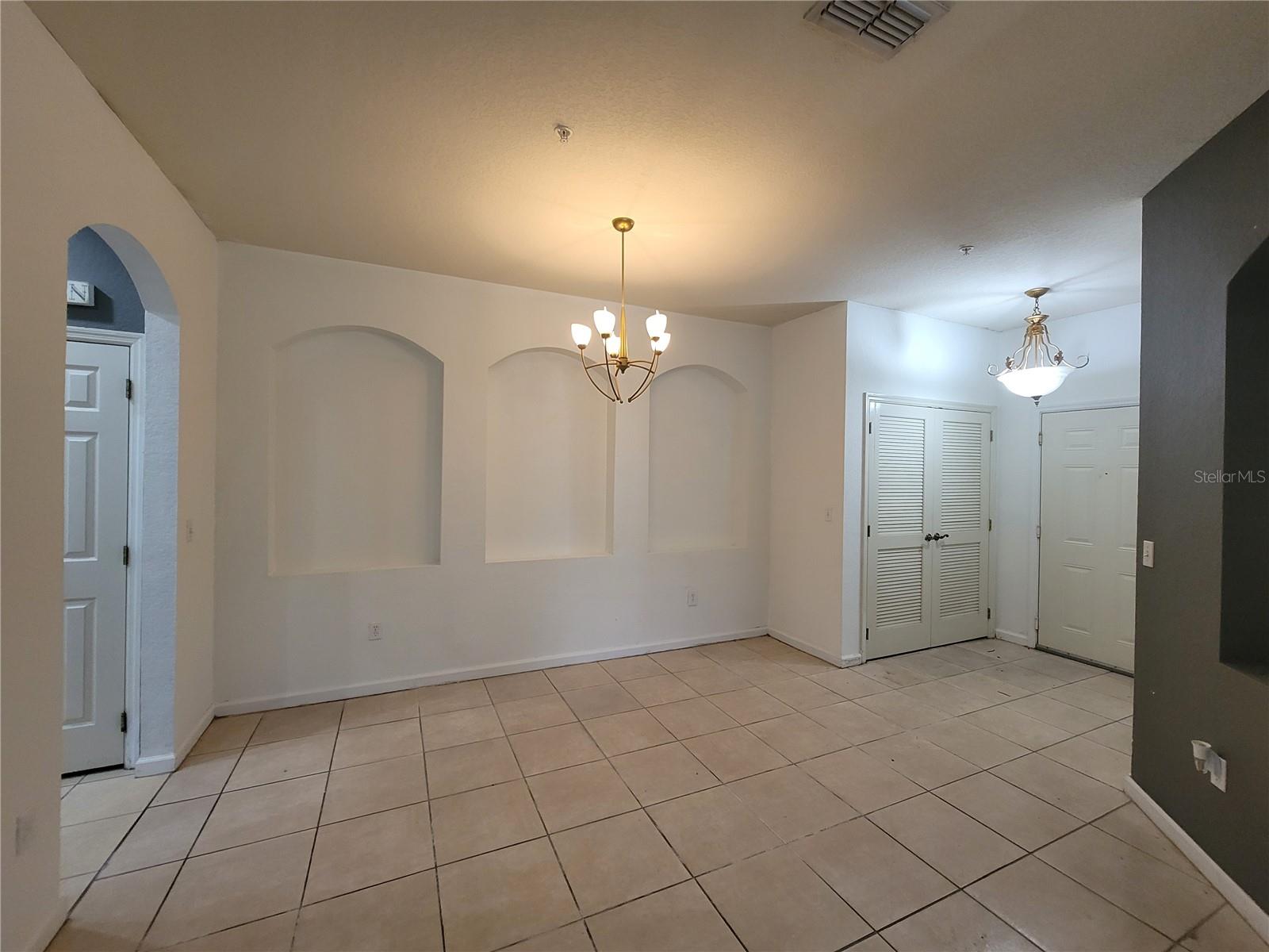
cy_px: 476
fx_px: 477
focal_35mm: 13
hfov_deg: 106.2
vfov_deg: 89.9
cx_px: 634
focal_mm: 2.2
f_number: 2.2
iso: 200
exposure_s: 1/60
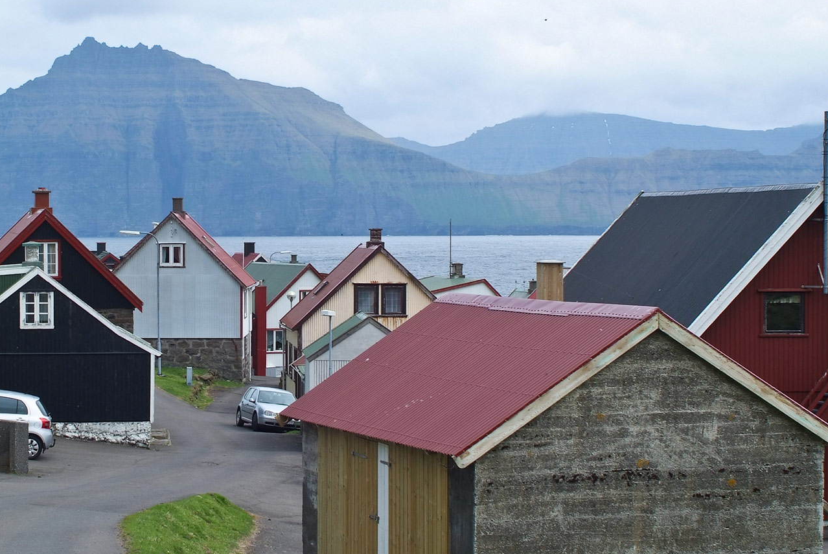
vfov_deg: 10.3
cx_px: 183
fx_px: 3062
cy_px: 244
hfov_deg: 15.3
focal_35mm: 133
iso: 100
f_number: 11
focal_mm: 55
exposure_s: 1/180
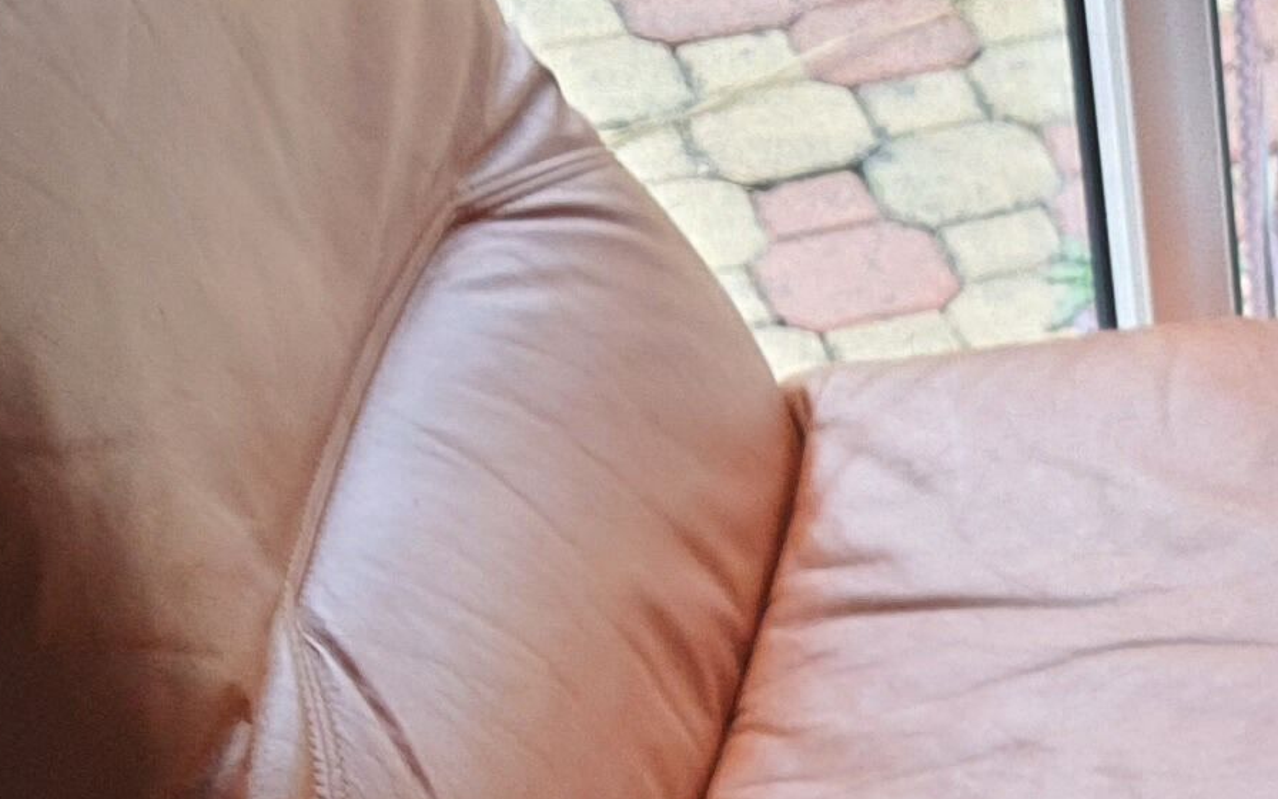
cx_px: 1850
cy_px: 1303
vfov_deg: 10.1
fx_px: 4319
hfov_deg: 15.6
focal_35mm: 124
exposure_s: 1/100
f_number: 1.7
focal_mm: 4.32
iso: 160
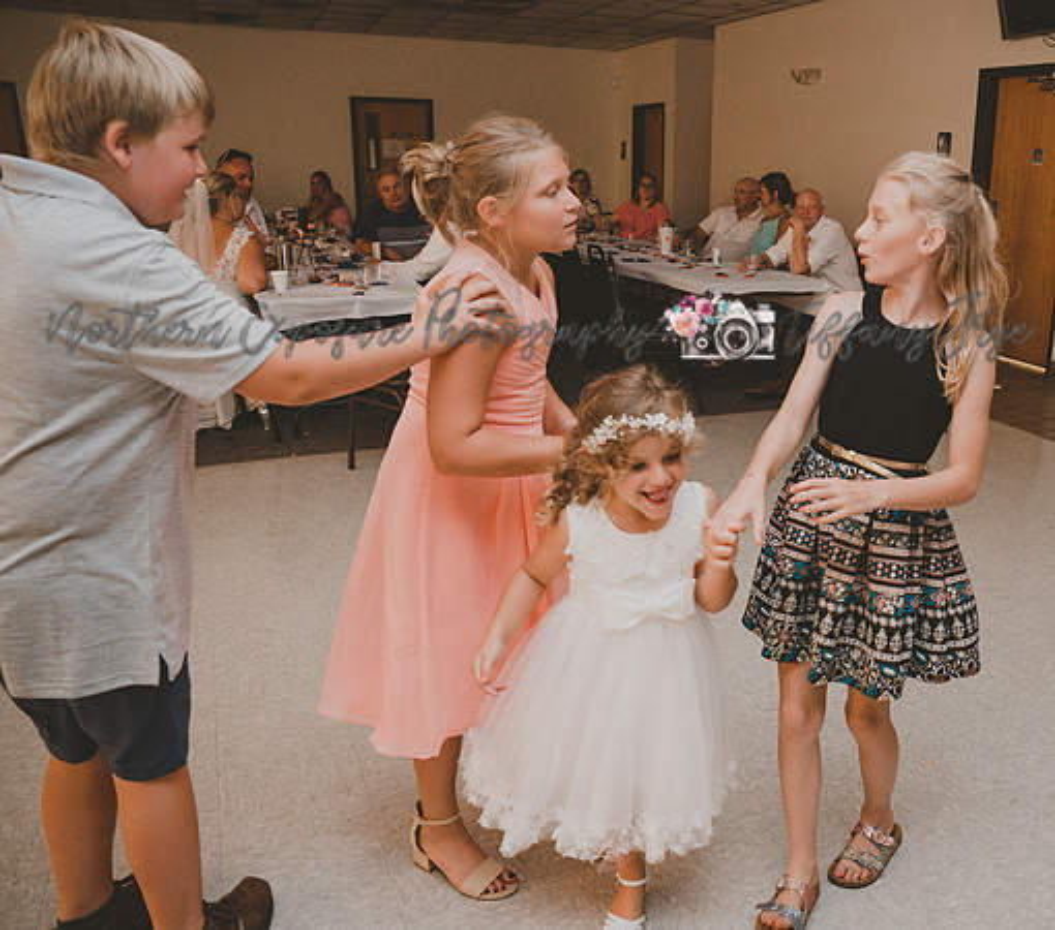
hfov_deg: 57.8
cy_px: 465
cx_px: 699
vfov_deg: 53.1
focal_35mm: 29
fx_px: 932
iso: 3200
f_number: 4
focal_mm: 24
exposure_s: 1/60
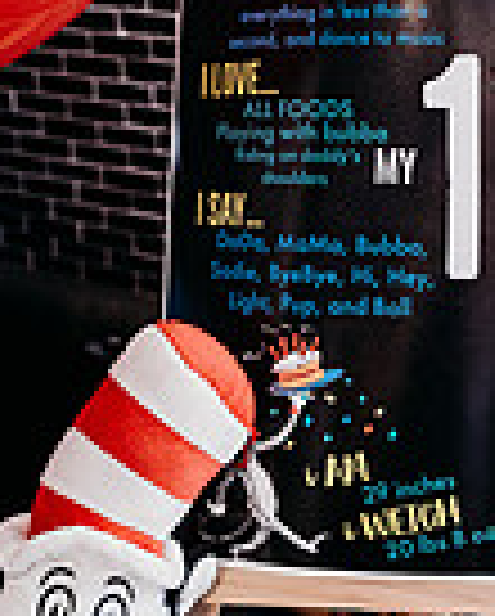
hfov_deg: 20.7
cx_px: 310
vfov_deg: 25.7
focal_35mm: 74
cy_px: 319
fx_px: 1352
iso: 1000
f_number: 3.5
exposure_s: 1/160
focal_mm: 24
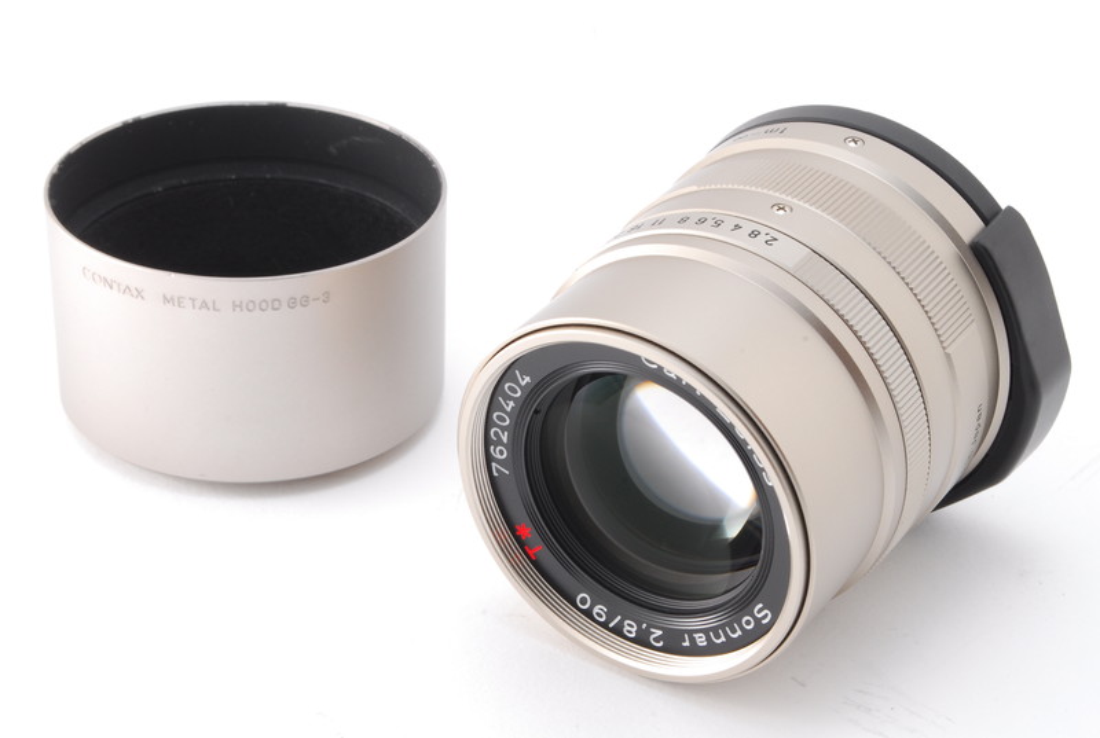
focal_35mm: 82
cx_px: 550
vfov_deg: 16.6
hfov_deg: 24.6
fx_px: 2526
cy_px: 369
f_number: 16
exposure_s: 1/100
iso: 250
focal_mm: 55
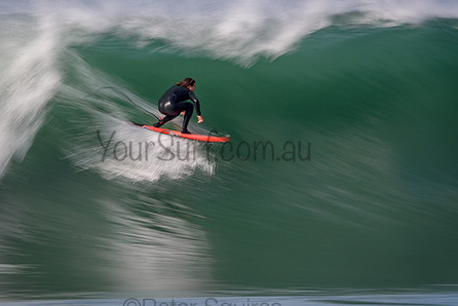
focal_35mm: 858
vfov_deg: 1.6
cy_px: 137
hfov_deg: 2.4
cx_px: 202
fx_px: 10922
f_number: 18
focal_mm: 440
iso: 100
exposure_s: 1/20
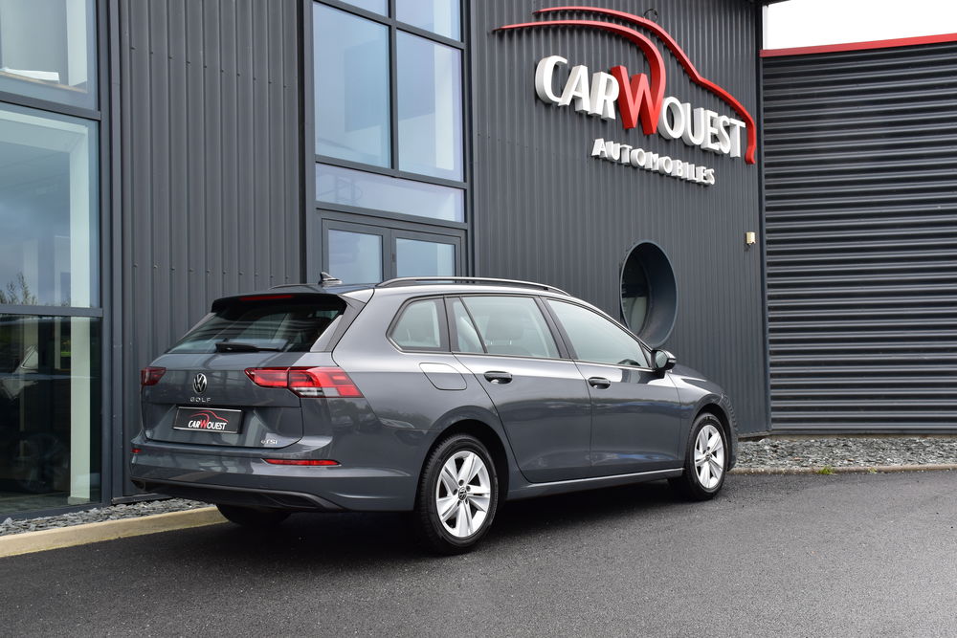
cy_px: 319
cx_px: 478
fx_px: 1077
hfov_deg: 47.9
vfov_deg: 33.0
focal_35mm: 40
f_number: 9
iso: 400
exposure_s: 1/125
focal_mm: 27
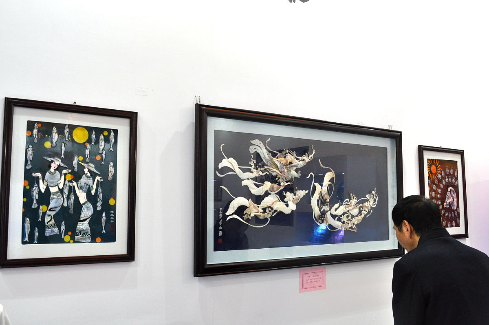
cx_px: 244
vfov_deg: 39.9
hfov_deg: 57.3
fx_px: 448
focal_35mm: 33
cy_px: 162
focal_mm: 22
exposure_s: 1/60
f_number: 8
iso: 800
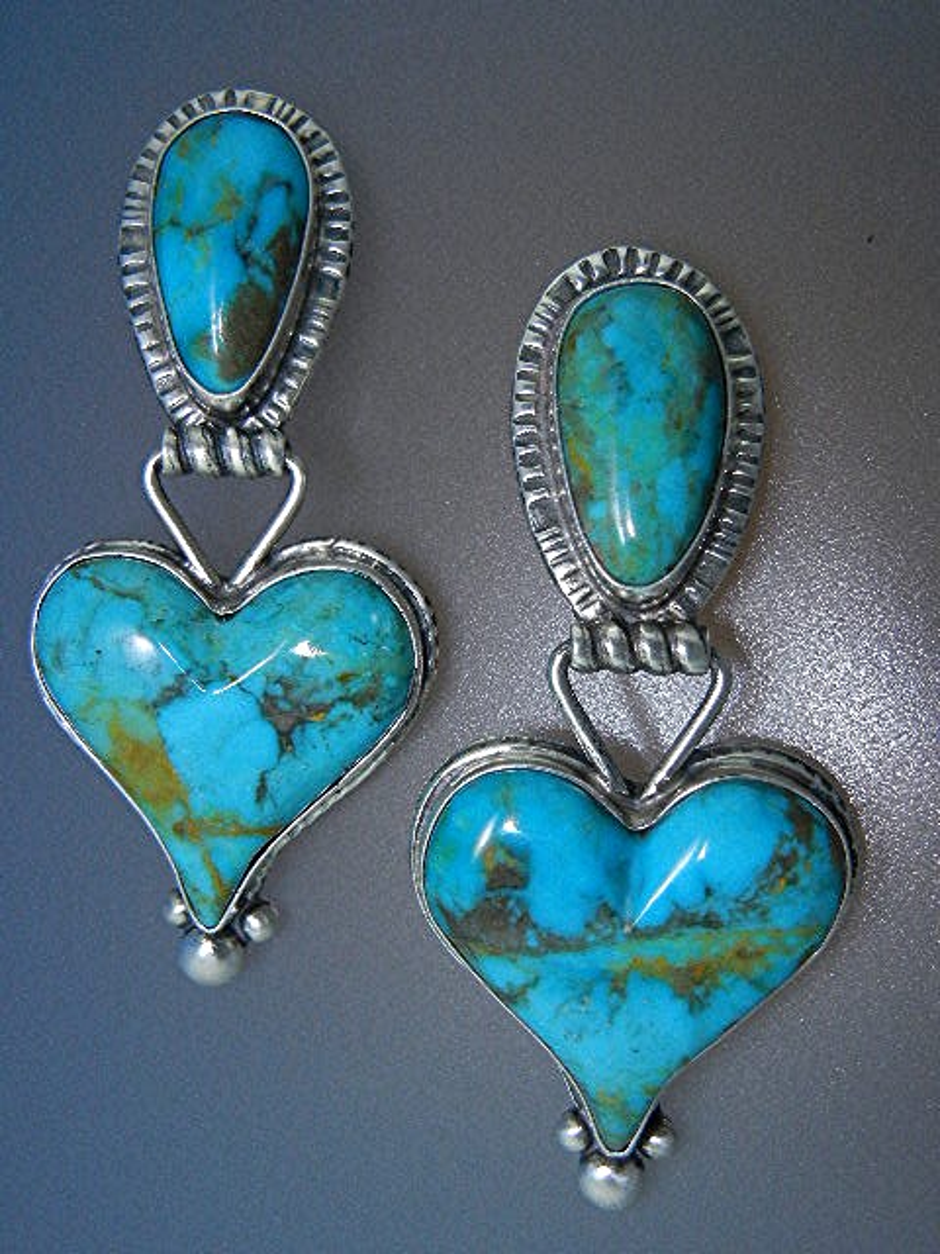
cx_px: 470
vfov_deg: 42.1
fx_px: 1629
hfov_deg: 32.2
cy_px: 627
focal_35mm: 45
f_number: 7.6
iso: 480
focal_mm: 8.1
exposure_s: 1/30
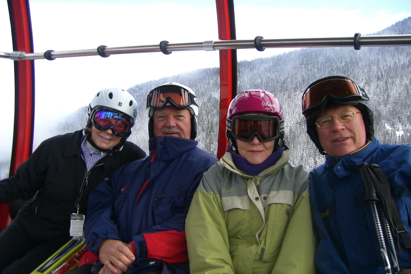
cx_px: 207
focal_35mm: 40
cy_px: 139
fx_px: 457
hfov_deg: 48.5
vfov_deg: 33.4
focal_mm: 6.2
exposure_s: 1/160
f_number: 2.7
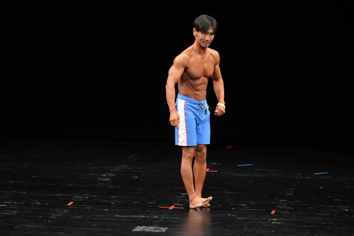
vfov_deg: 5.1
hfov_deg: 7.6
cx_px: 177
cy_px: 118
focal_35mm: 270
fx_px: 2654
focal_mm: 180
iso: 3200
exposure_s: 1/400
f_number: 5.6
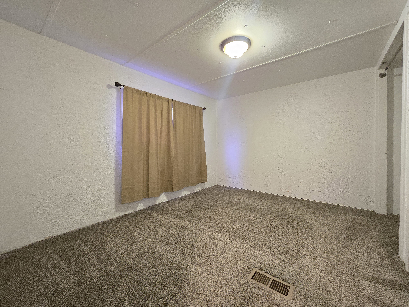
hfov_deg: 106.2
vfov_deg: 89.9
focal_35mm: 13
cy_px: 154
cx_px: 204
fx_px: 154
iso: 1250
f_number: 2.2
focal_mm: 2.2
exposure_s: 1/40
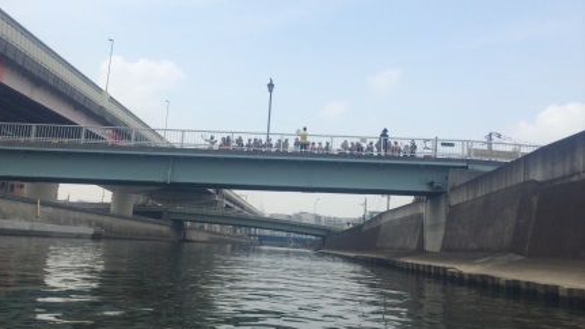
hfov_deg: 58.0
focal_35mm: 34
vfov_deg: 34.6
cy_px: 160
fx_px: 527
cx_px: 289
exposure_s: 1/1786
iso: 32
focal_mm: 4.12
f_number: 2.2
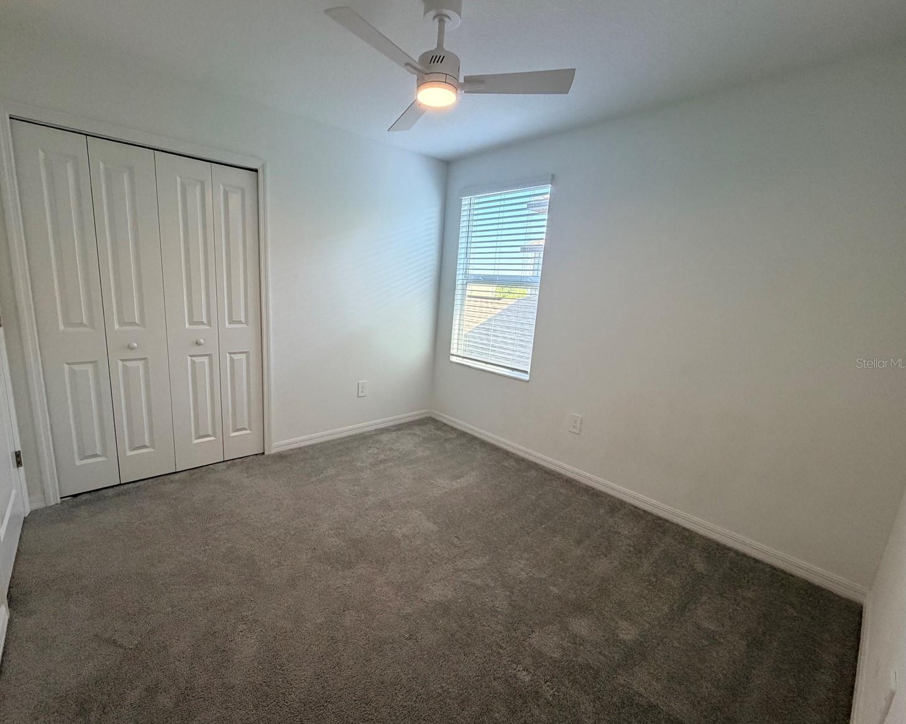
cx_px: 418
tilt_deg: -10.6
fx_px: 402
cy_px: 363
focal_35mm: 15
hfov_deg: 96.6
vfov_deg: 84.0
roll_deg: -2.7
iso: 320
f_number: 2.2
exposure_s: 1/120
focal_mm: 2.22
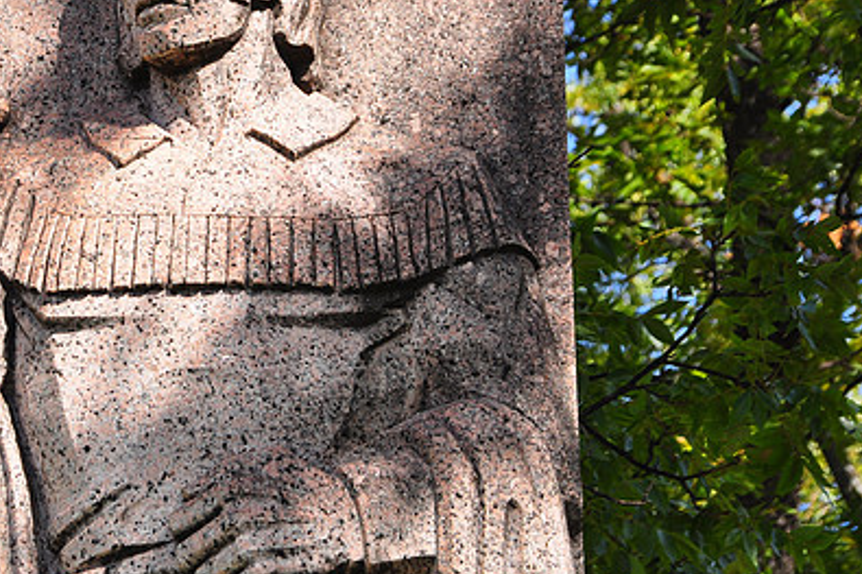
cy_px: 167
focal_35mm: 264
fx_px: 6318
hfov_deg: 7.8
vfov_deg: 5.2
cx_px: 253
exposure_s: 1/160
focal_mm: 120
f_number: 11
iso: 200
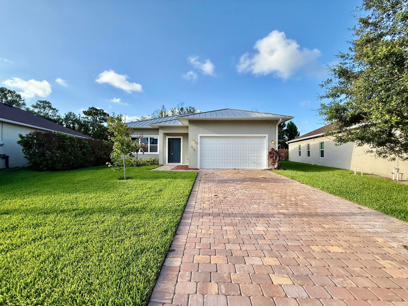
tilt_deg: +1.3
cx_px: 204
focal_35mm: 14
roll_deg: -0.1
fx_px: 165
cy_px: 153
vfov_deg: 85.7
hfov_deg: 102.1
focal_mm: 2.22
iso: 50
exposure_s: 1/751
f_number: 2.2
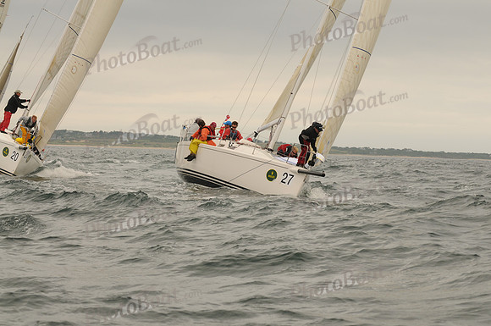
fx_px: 1757
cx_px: 246
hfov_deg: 15.9
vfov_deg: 10.6
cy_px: 163
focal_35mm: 129
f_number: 5
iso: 200
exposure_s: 1/800
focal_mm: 86
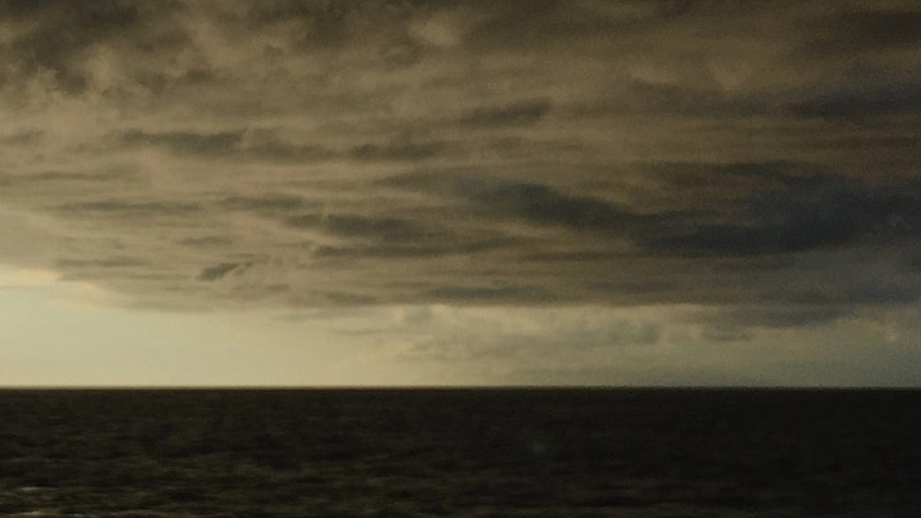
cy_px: 307
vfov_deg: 15.9
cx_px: -24
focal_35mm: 76
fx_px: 1856
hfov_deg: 26.2
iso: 32
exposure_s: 1/3968
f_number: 2.2
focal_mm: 4.15
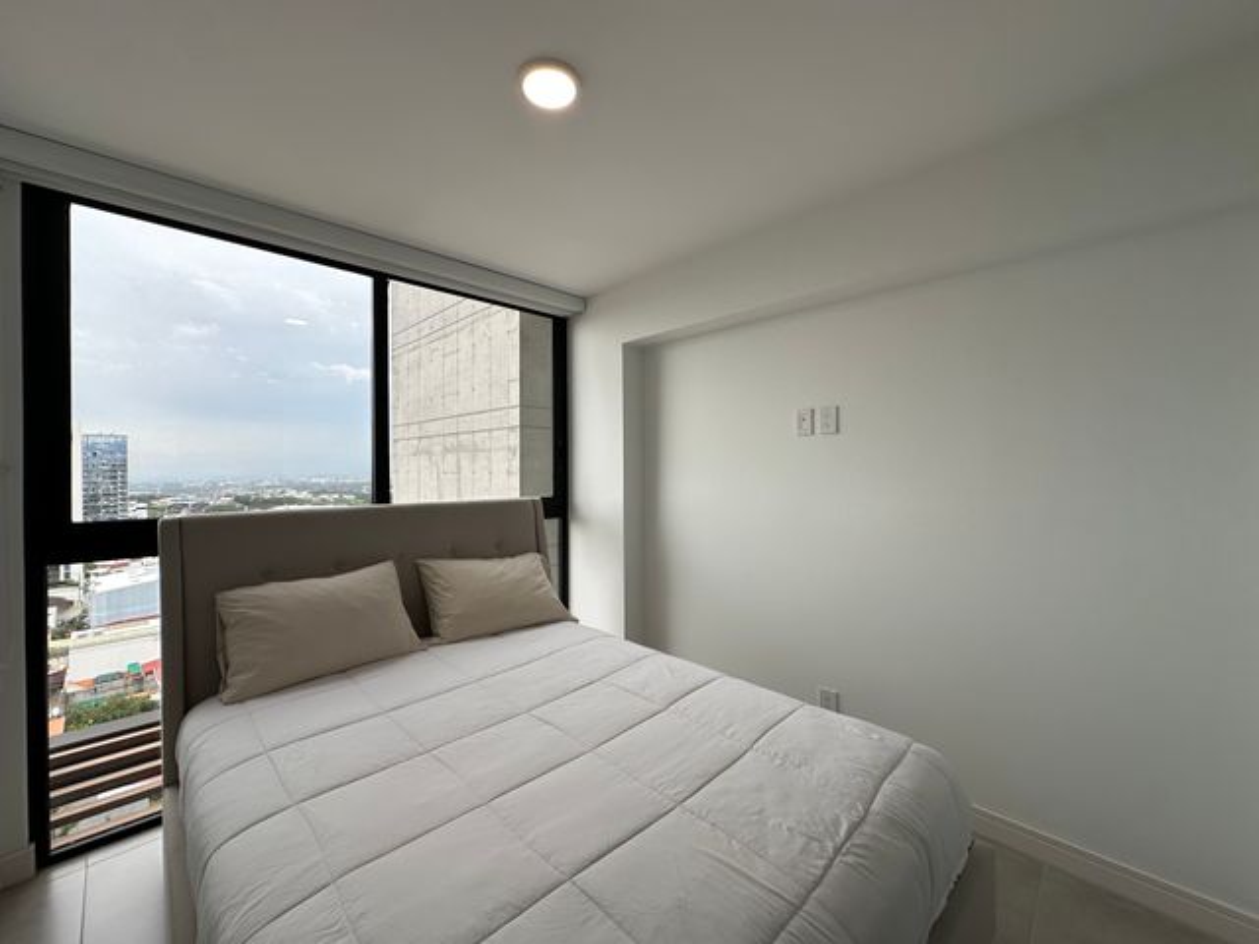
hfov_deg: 102.1
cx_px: 630
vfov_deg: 85.7
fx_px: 509
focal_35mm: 14
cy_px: 472
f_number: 2.2
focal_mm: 2.22
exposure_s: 1/311
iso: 40
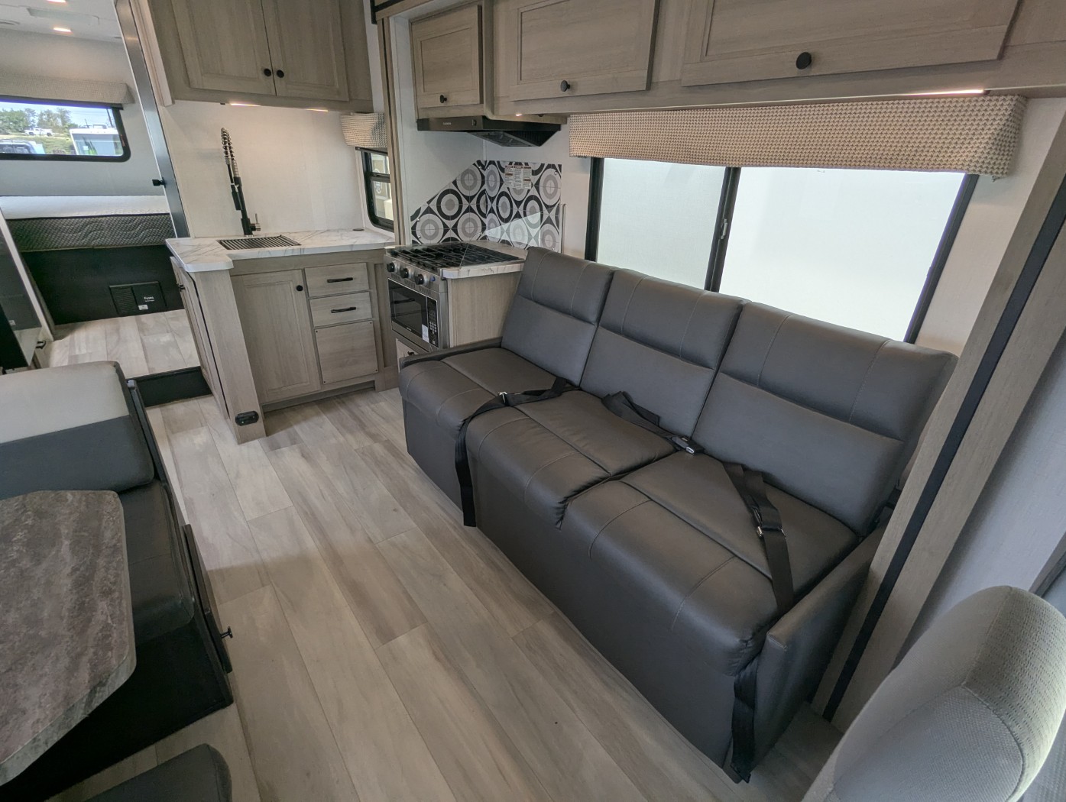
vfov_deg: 78.2
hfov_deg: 94.4
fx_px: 493
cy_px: 401
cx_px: 533
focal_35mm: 16
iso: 42
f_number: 2.2
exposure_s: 1/160
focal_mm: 2.35
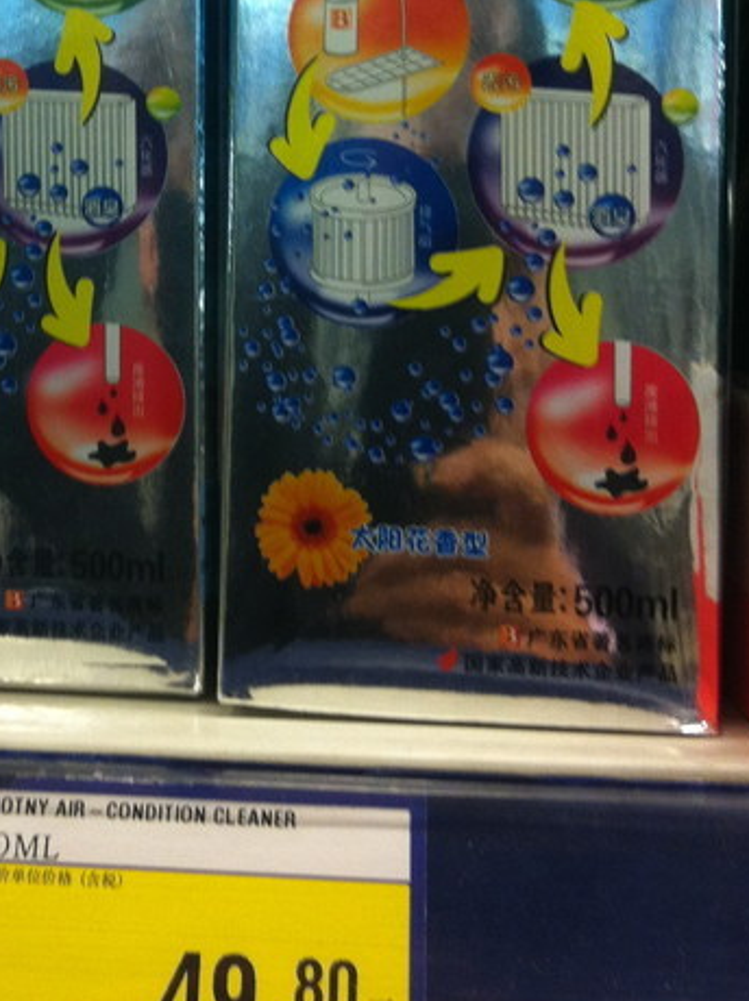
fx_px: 2197
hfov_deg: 19.2
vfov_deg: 25.0
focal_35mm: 76
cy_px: 110
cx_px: 181
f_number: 2.8
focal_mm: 3.85
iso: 100
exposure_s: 1/15
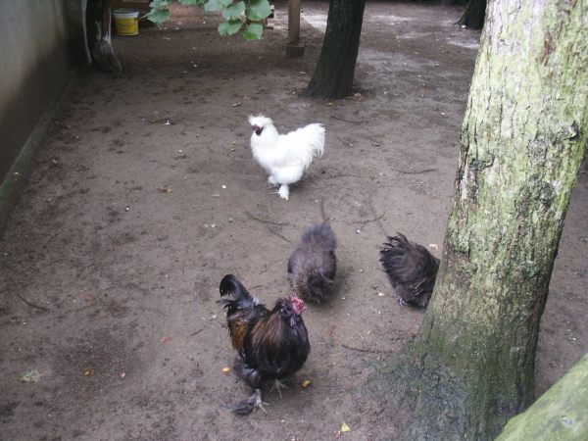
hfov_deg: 52.6
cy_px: 220
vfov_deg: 40.7
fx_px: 595
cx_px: 294
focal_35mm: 35
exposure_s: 1/45
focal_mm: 7.18
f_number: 3
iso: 125
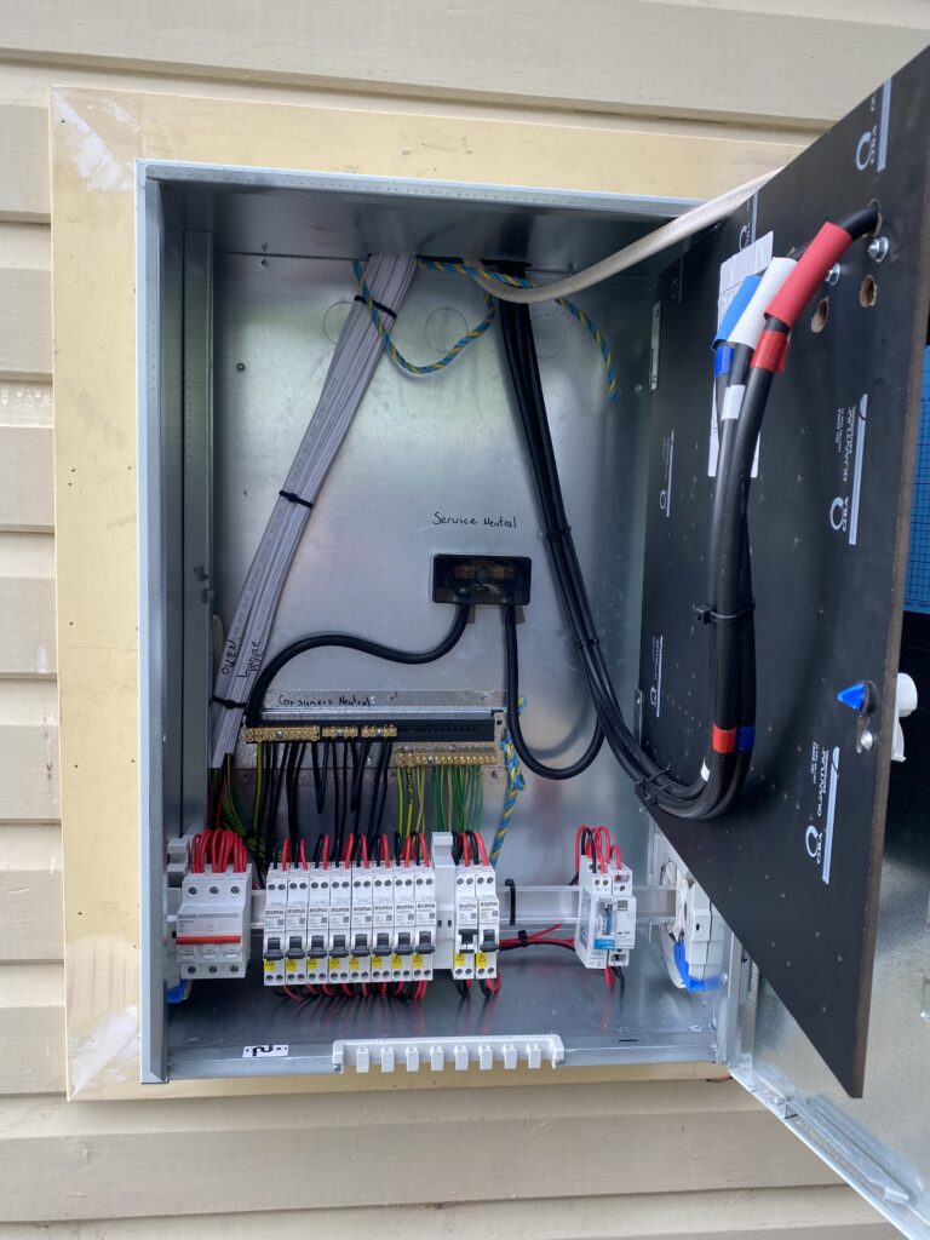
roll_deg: -2.4
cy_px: 620
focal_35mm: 26
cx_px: 465
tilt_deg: -5.5
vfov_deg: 67.3
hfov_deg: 53.1
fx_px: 931
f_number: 1.8
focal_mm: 4.25
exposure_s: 1/148
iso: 32
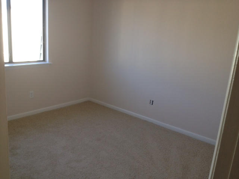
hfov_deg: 52.6
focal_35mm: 35
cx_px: 120
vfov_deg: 40.7
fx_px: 242
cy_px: 90
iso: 64
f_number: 2.4
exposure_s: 1/40
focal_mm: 4.28
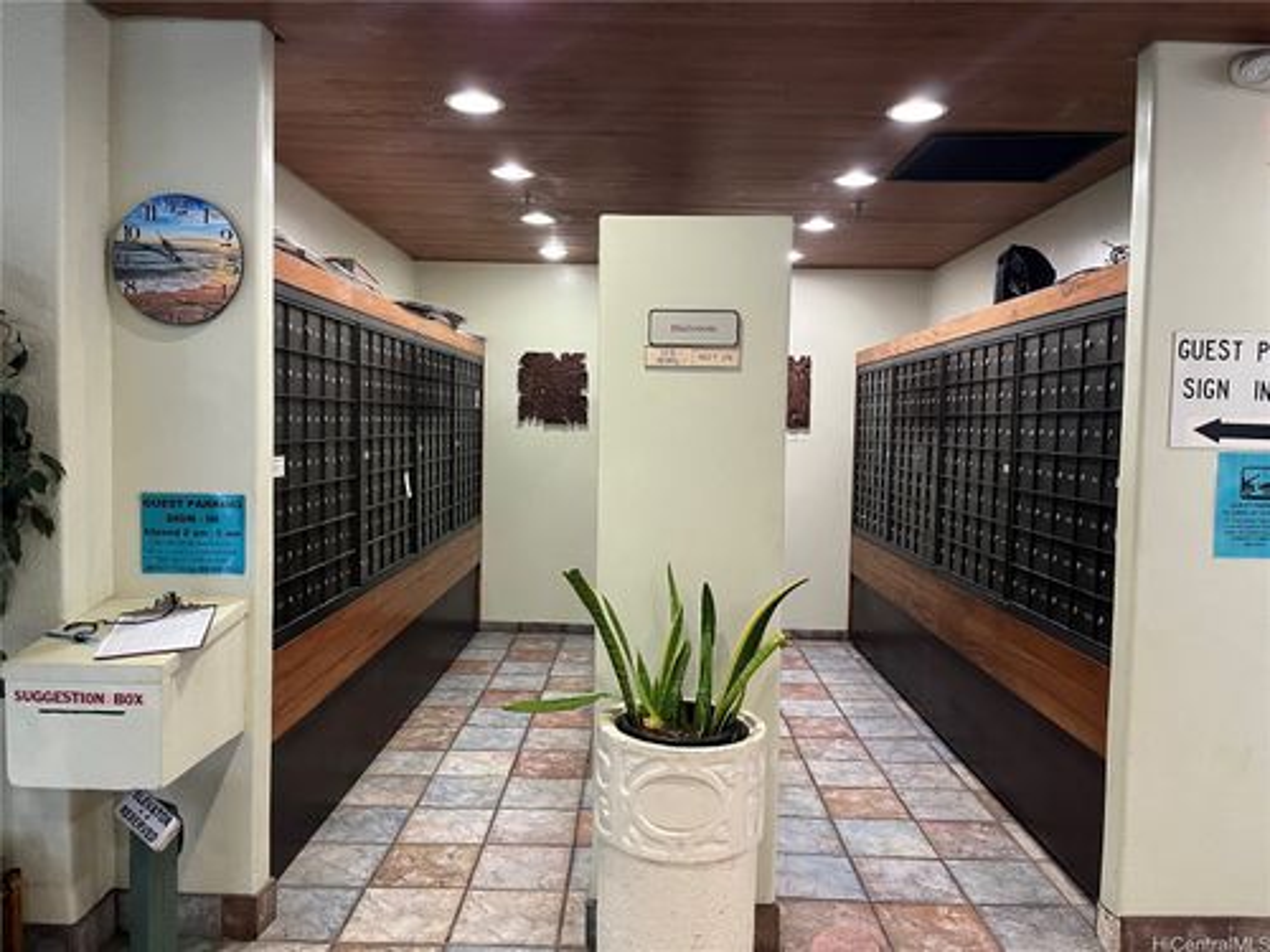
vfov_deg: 53.1
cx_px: 635
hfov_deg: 67.3
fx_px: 954
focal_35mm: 26
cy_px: 476
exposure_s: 1/40
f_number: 1.6
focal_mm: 5.1
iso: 400
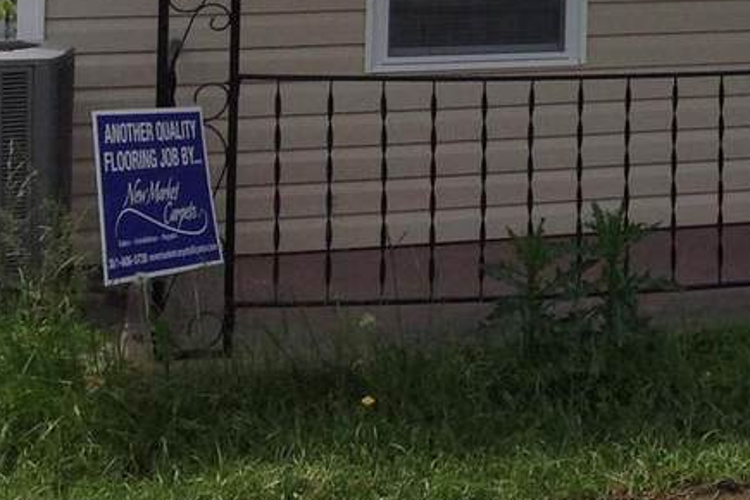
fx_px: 2229
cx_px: 1010
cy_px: -222
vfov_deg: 12.3
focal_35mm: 107
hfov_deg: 17.7
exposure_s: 1/2160
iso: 50
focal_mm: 4.28
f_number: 2.4
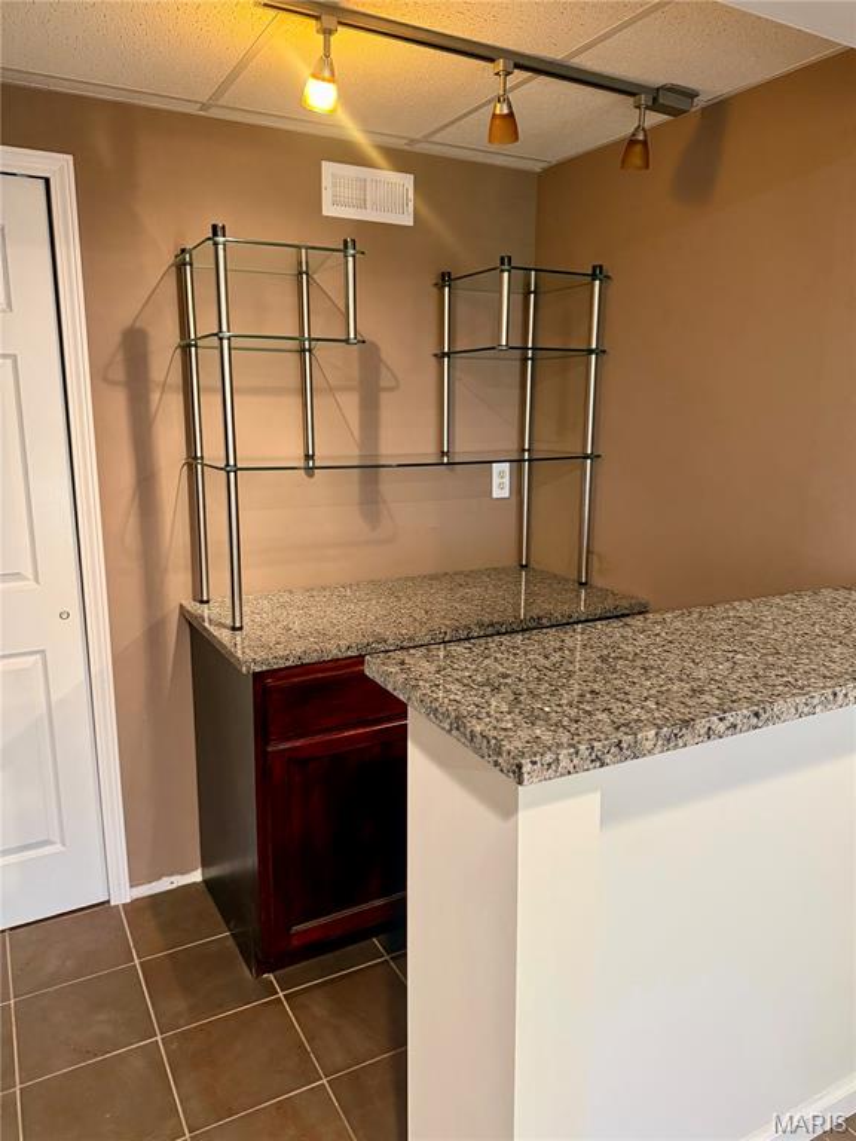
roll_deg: -0.3
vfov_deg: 71.6
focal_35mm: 24
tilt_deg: -9.9
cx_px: 428
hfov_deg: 56.8
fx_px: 791
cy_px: 570
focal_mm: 6.76
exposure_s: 1/60
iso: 400
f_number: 1.78
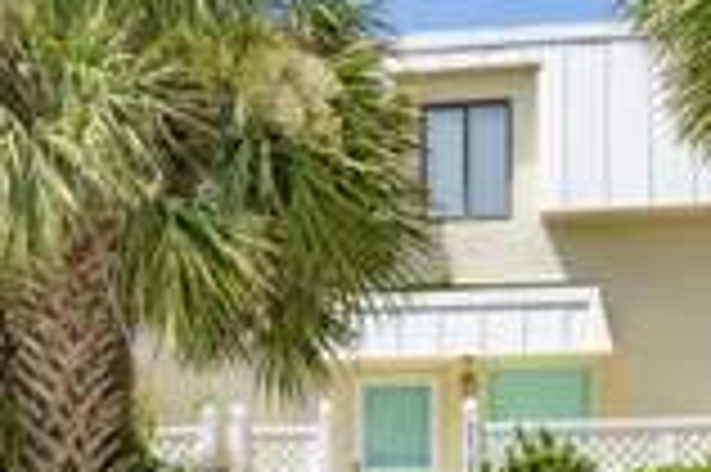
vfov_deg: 17.2
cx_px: 216
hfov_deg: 26.5
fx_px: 1499
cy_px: 537
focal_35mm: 76
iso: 250
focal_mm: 17
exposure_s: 1/250
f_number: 13
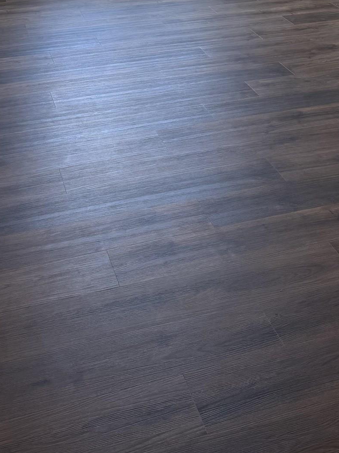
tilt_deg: -15.6
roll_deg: +0.1
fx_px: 692
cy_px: -20
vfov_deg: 32.6
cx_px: 179
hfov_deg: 27.5
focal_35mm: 53
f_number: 1.78
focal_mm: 6.76
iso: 80
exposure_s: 1/186
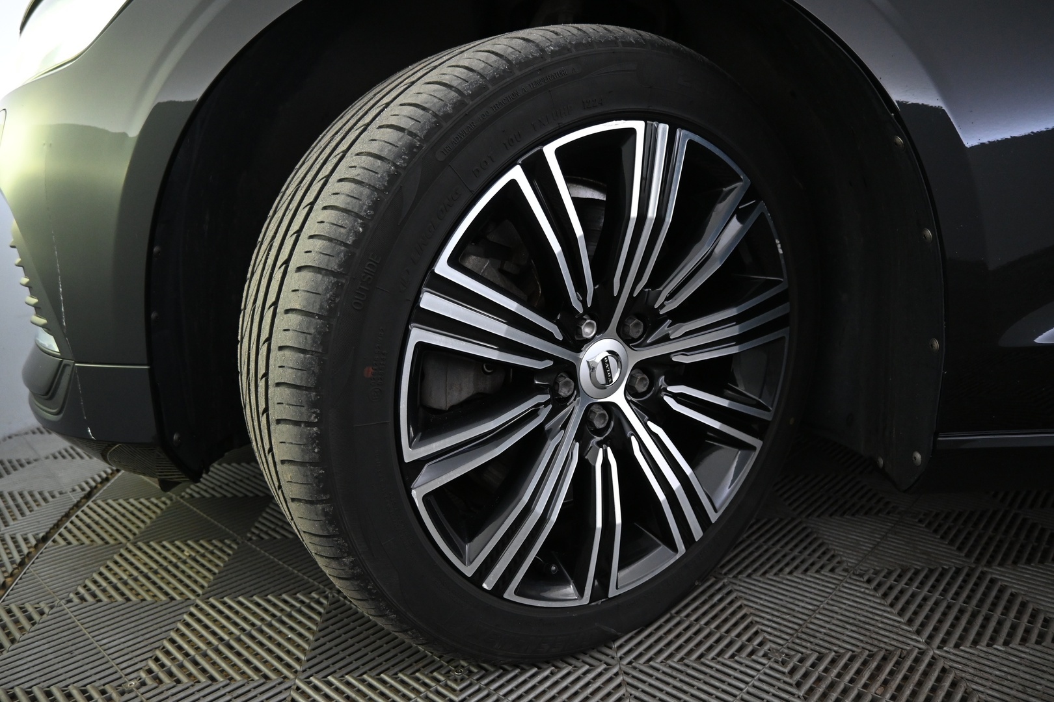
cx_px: 527
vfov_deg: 53.1
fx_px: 703
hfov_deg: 73.7
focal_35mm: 24
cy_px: 351
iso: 1400
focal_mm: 16
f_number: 3.5
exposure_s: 1/25
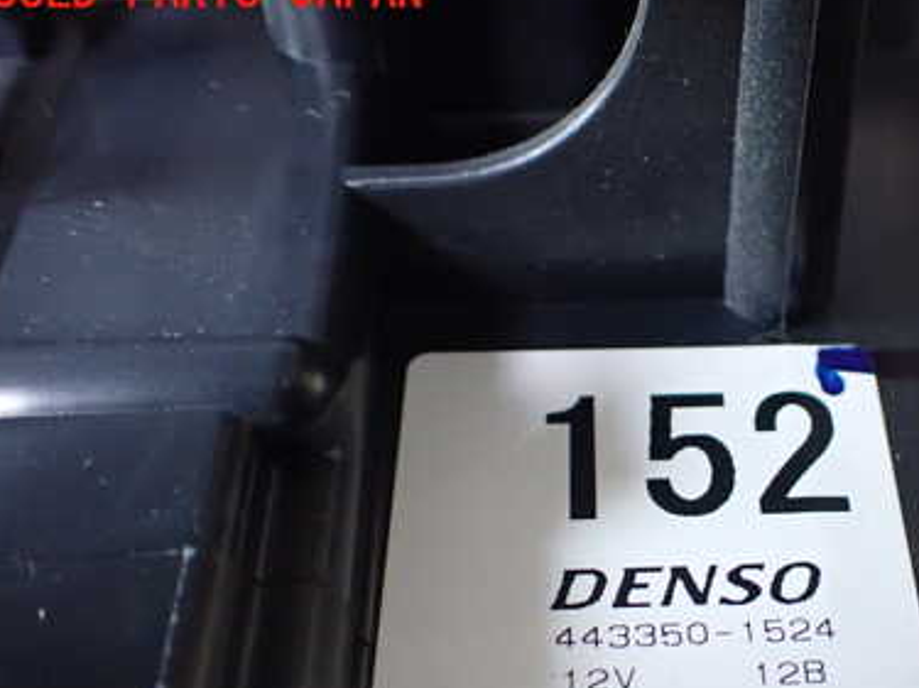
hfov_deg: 38.4
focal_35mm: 48
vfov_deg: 29.8
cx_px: 713
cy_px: 512
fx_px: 1274
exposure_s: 1/50
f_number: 2.3
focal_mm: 5.4
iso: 800
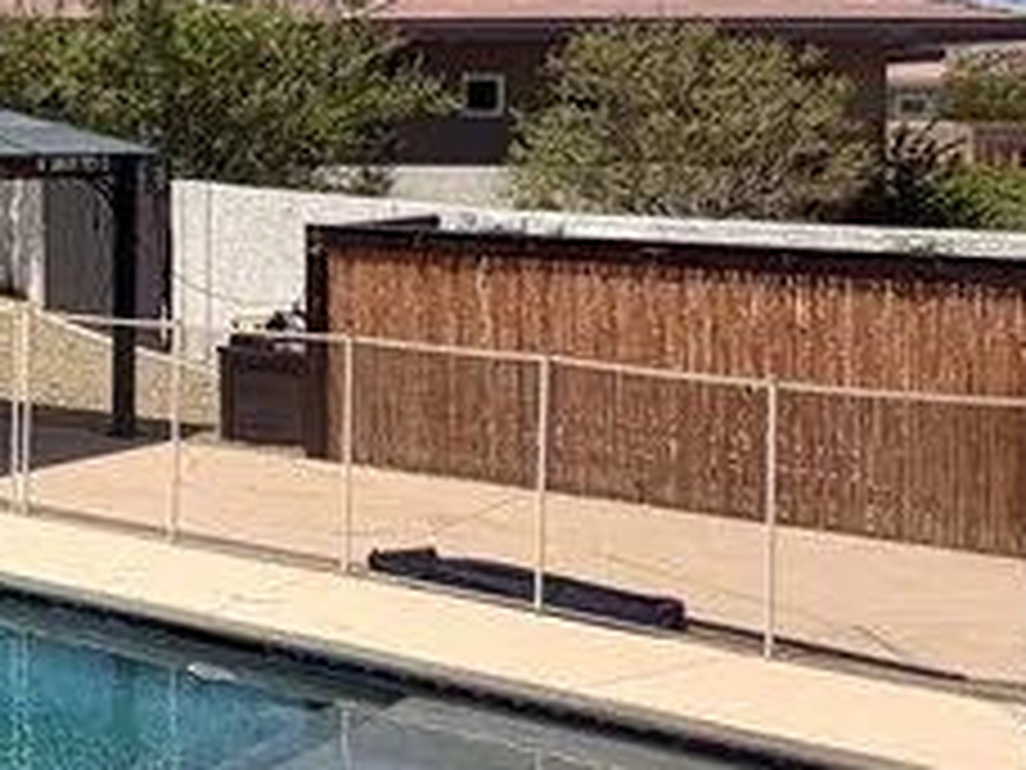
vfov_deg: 22.9
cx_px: -608
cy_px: 122
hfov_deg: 23.2
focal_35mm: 63
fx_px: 1867
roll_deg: -0.3
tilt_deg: -0.8
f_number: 2.2
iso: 20
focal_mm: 2.22
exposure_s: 1/1339
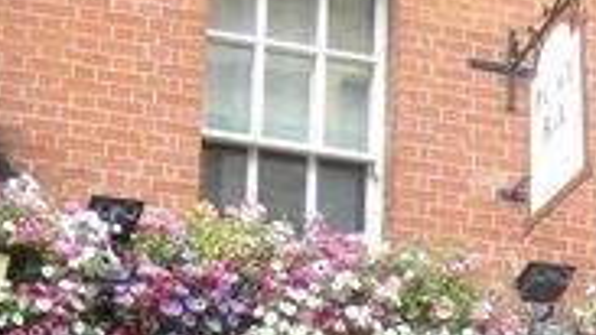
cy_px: 833
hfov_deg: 15.6
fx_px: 2165
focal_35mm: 137
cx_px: 482
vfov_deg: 8.1
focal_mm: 7.5
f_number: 2.7
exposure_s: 1/54.4
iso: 71
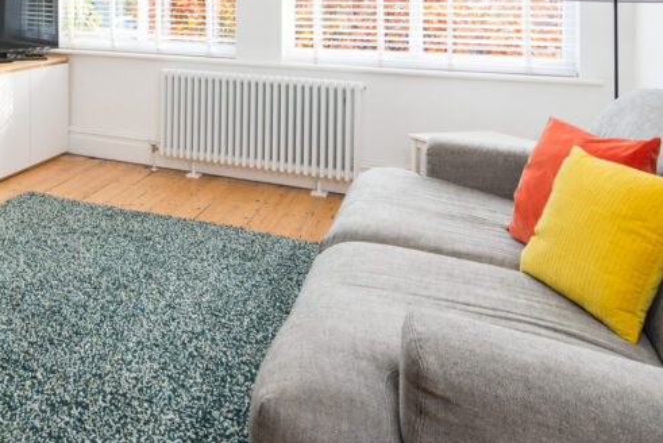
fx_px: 663
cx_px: 5
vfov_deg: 33.7
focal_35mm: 36
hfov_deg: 45.2
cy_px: -1
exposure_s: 1/8
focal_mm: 17
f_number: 8
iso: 160
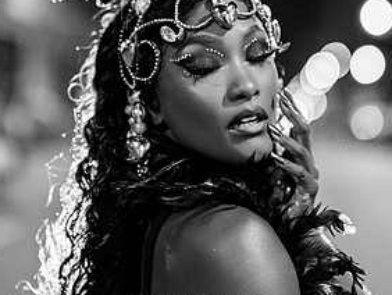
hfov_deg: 17.1
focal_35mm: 115
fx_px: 1303
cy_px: 17
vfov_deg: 12.8
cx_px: 202
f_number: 1.2
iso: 2000
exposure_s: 1/320
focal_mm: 50
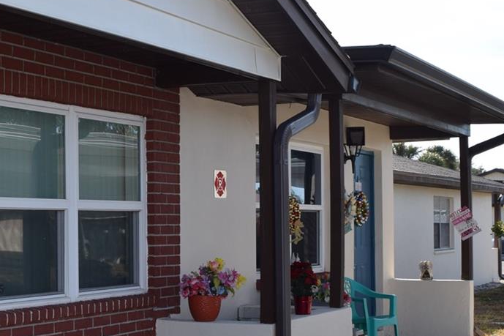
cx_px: 59
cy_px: 216
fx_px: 1024
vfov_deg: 18.6
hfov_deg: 26.8
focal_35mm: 73
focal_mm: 21
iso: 100
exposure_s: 1/200
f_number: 8
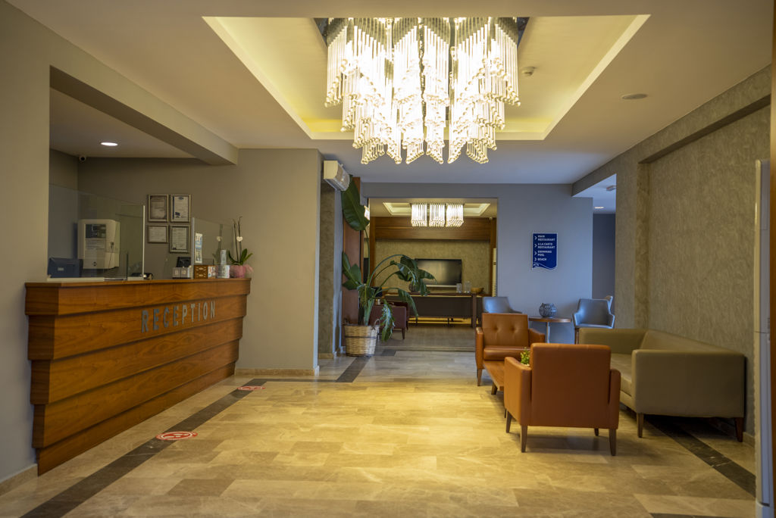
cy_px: 259
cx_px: 388
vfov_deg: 37.9
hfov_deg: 54.4
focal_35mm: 35
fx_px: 755
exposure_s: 1/125
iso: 800
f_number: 2.8
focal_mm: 35
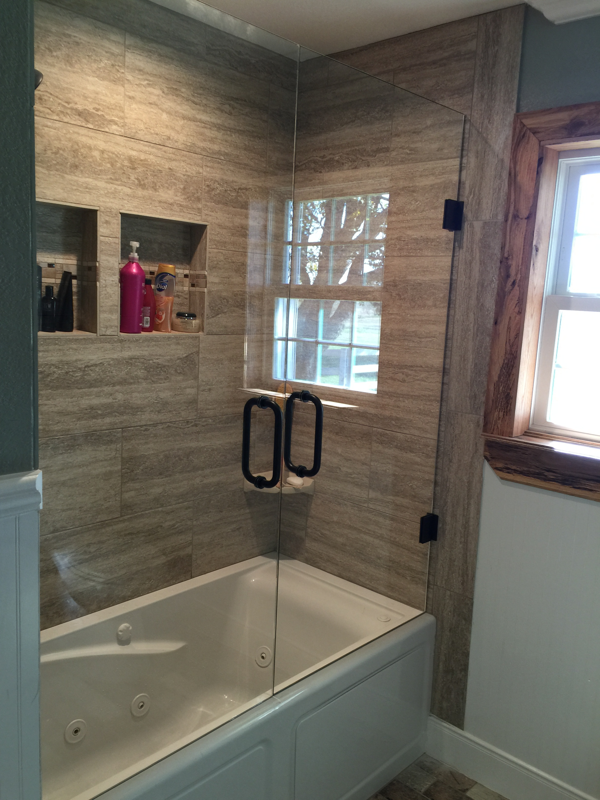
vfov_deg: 61.7
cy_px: 400
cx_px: 300
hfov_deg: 48.2
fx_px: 670
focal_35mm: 29
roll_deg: -2.4
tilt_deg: -7.9
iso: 32
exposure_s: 1/15
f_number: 2.2
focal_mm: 4.15
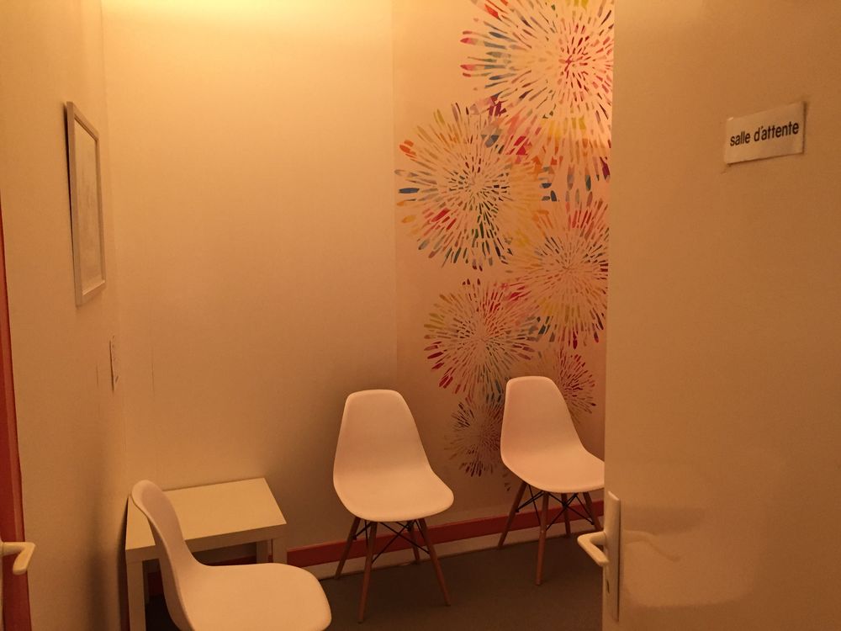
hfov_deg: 61.7
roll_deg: +0.6
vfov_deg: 48.2
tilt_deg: -5.8
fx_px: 705
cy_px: 316
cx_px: 420
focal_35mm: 29
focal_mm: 4.15
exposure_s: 1/33
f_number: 2.2
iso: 250
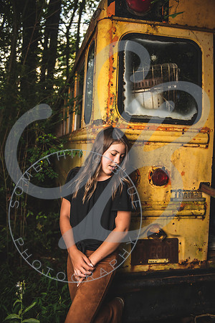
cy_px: 162
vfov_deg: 58.7
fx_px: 287
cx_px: 108
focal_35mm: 32
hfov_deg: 41.1
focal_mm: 32
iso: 100
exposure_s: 1/160
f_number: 2.8
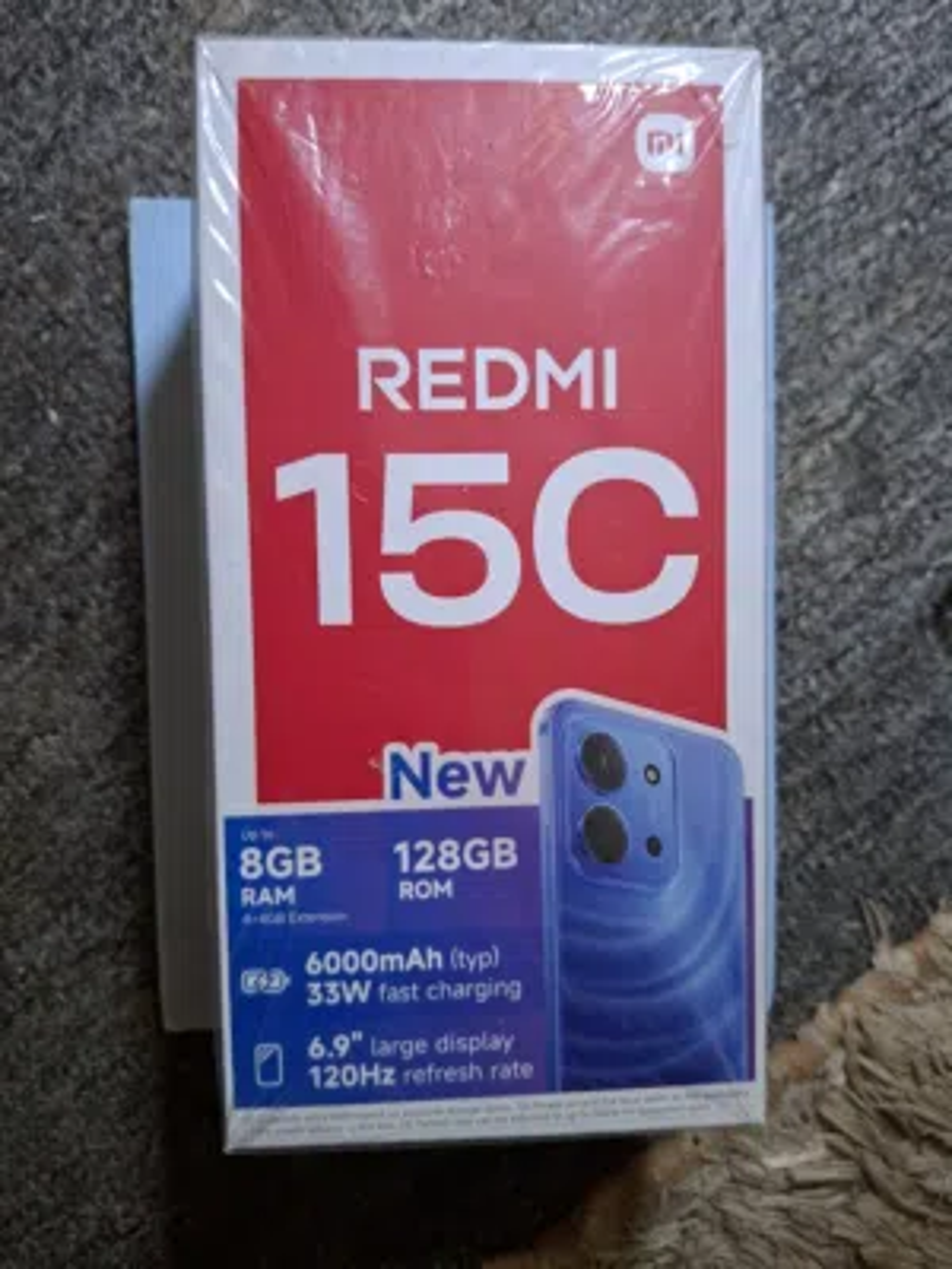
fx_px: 843
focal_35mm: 23
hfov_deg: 58.9
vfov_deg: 73.9
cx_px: 476
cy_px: 634
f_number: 1.8
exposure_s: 1/30
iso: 320
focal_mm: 5.54
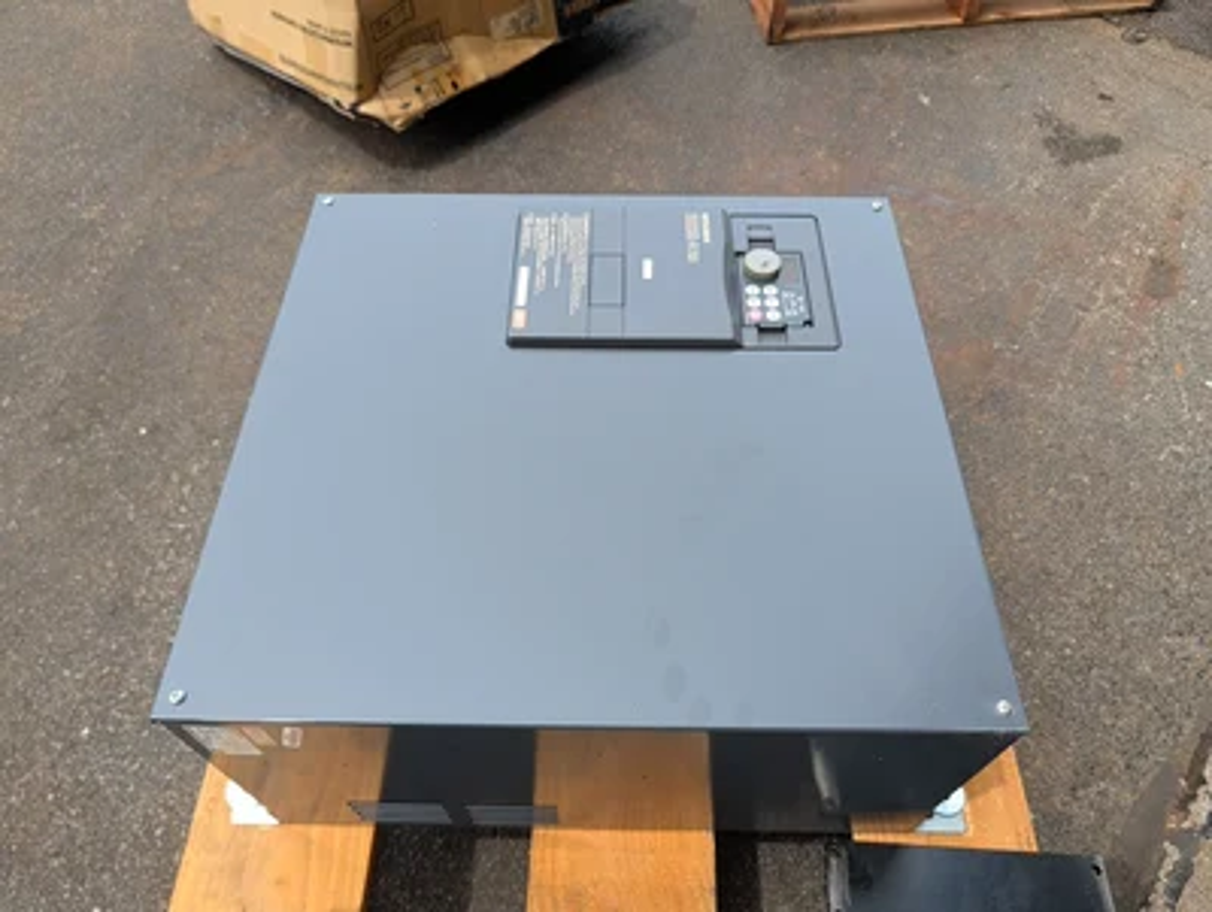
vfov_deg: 56.9
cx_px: 606
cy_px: 456
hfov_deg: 71.5
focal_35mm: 24
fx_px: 841
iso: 26
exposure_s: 1/499
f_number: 1.68
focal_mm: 6.9
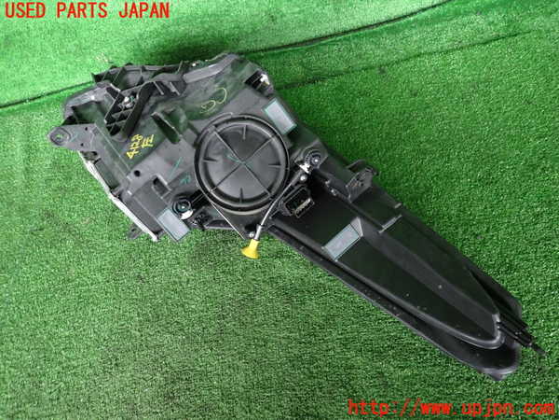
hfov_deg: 69.4
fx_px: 404
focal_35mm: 25
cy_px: 210
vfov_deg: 54.9
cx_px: 280
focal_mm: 4.5
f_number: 2
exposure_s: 1/50
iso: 200
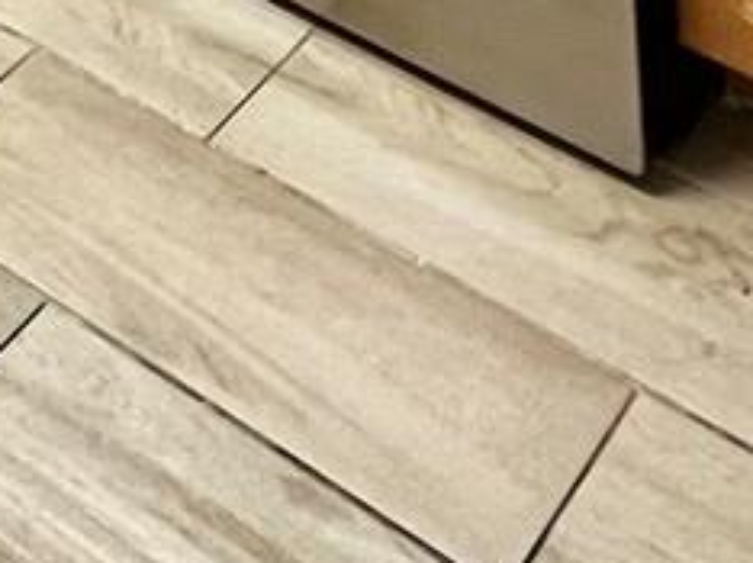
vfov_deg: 10.1
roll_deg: +2.3
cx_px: 676
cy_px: -1293
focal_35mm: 89
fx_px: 1934
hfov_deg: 21.5
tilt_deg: -9.5
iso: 200
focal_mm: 1.57
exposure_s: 1/60
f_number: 1.8
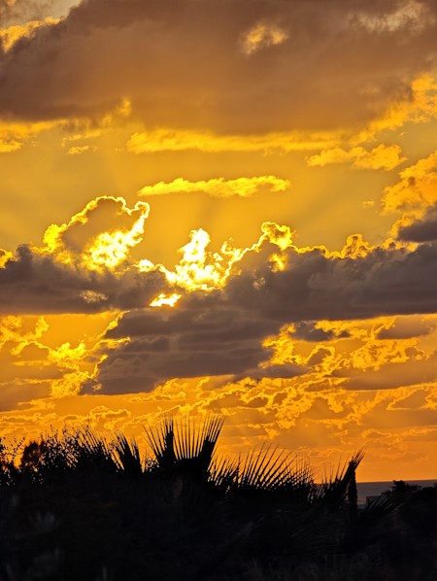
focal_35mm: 305
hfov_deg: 4.9
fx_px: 5123
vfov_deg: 6.5
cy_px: 290
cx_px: 218
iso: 50
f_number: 2.6
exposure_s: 1/1088
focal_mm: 25.1
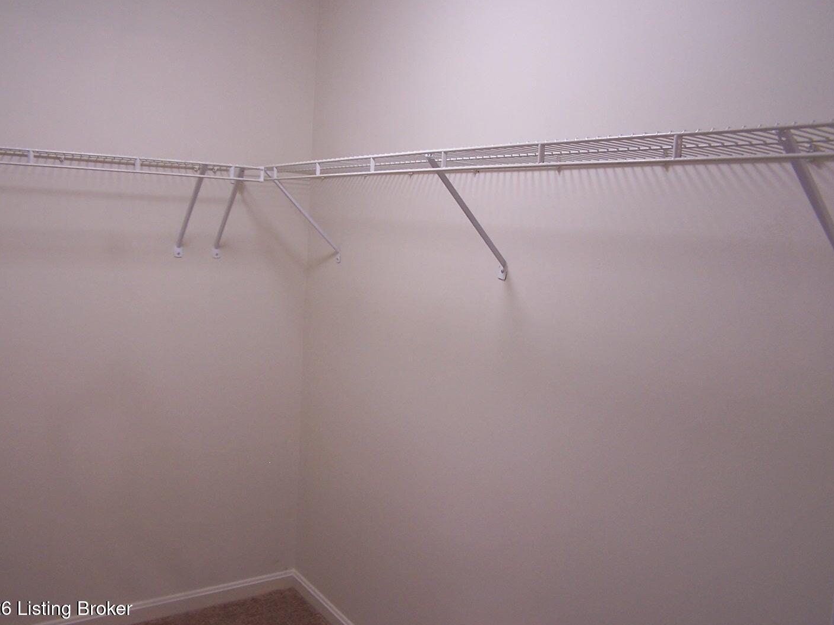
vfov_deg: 34.3
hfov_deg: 44.8
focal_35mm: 42
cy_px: 294
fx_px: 1012
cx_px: 413
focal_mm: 6.3
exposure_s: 1/15
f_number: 2.8
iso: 80
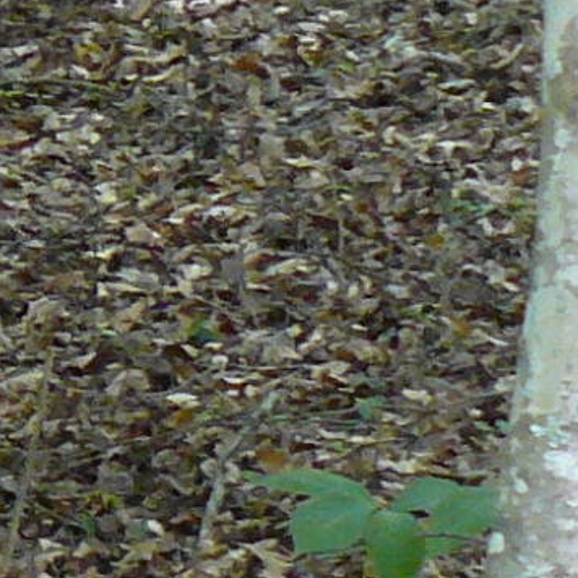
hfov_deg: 6.0
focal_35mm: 268
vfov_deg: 6.5
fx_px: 5063
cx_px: -1192
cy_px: 36
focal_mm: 6
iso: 250
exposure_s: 1/60
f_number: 2.8
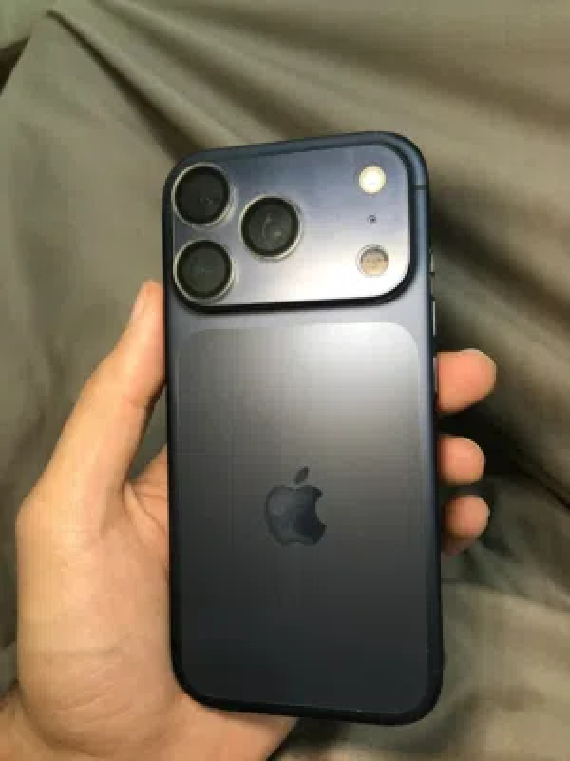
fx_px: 615
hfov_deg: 49.7
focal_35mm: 28
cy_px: 380
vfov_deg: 63.4
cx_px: 285
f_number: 1.8
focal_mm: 3.99
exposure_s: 1/24
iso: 40
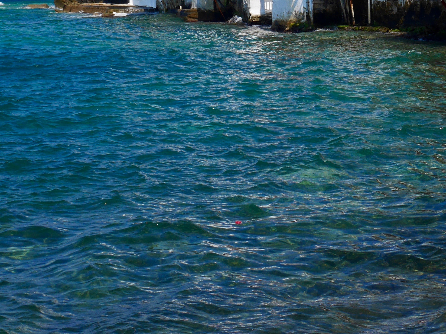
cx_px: 379
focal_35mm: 110
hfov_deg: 17.7
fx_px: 1417
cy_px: -37
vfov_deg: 13.2
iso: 200
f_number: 11
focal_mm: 23
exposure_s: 1/400
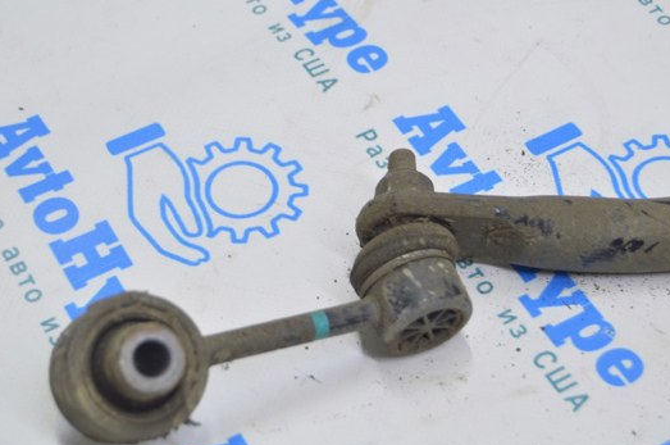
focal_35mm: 83
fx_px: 1535
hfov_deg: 24.6
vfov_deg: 16.5
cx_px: 325
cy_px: 231
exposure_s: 1/20
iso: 400
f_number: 5.6
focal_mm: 45
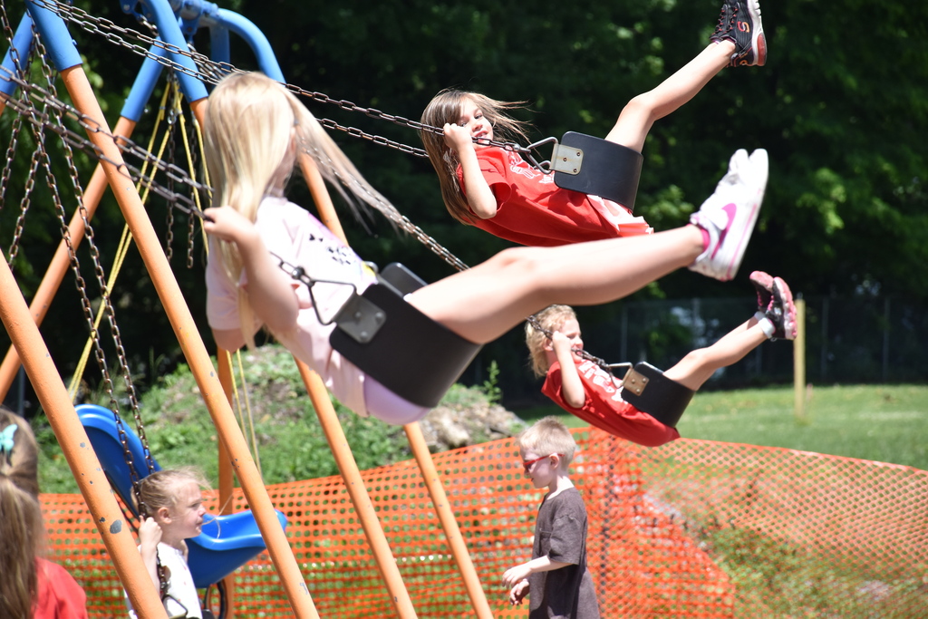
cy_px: 310
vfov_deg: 6.5
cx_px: 464
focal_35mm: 210
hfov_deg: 9.8
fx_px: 5414
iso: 320
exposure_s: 1/800
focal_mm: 140
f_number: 5.6
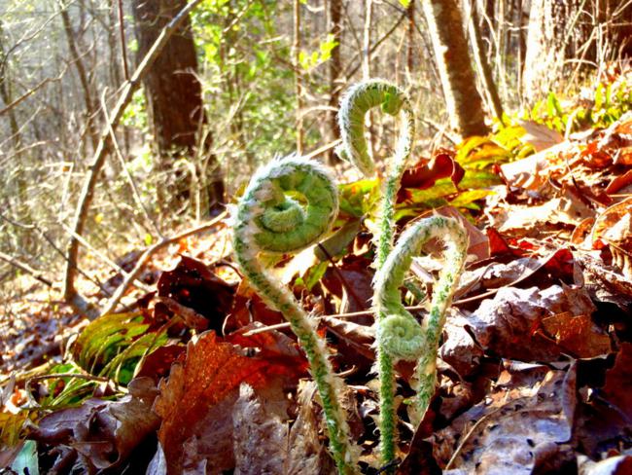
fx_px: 676
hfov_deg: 50.1
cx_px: 316
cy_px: 238
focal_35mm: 37
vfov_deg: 38.7
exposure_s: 1/50
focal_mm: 6.64
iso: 80
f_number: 4.7
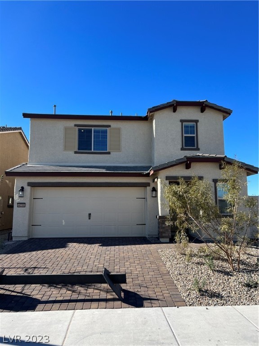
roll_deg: -1.0
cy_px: 173
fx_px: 259
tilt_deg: +8.2
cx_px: 130
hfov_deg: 53.1
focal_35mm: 26
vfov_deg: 67.3
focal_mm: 5.7
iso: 50
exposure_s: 1/2915
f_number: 1.5
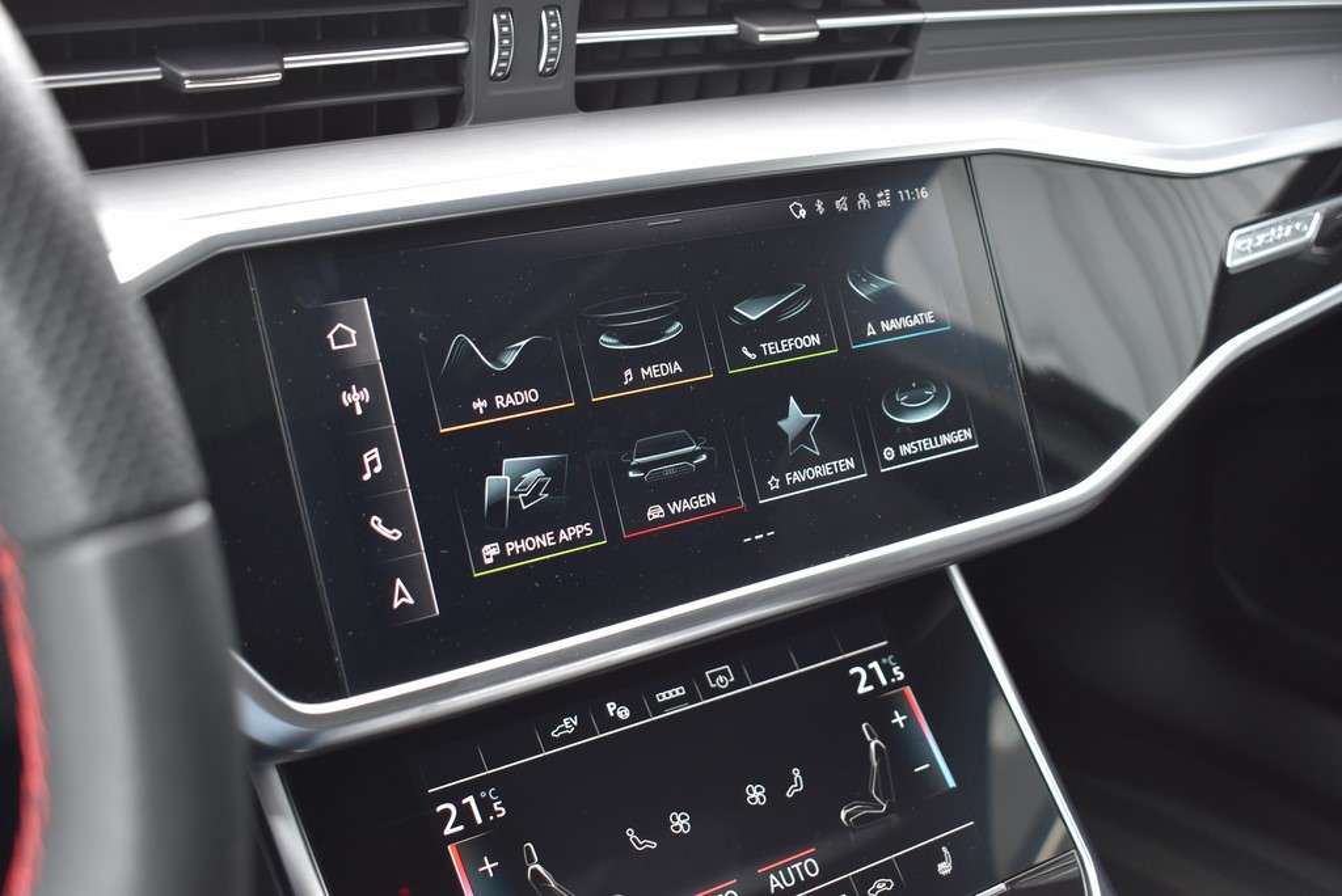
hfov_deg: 49.5
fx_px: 1455
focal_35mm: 39
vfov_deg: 34.3
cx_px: 671
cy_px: 448
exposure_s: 1/100
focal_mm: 26
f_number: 5
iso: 400
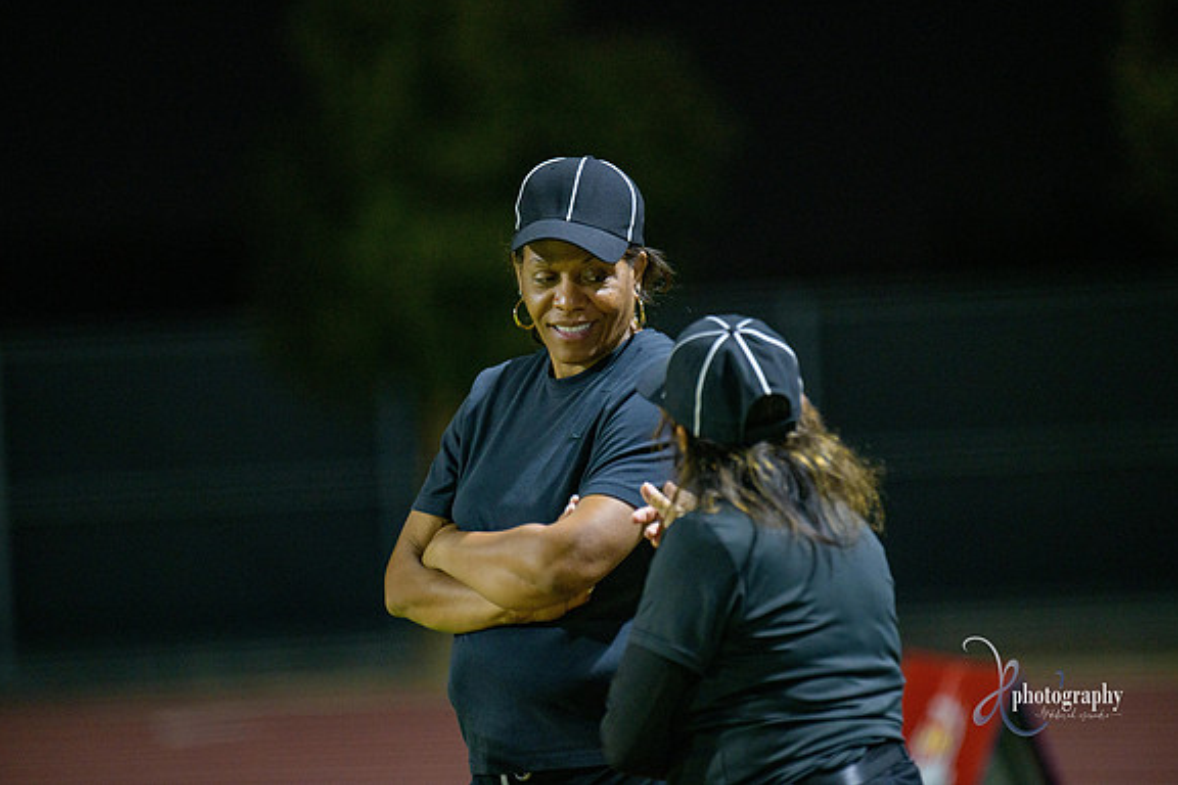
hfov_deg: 6.8
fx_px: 9881
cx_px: 589
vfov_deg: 4.6
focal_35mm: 302
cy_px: 391
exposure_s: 1/250
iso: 2000
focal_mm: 300
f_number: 2.8
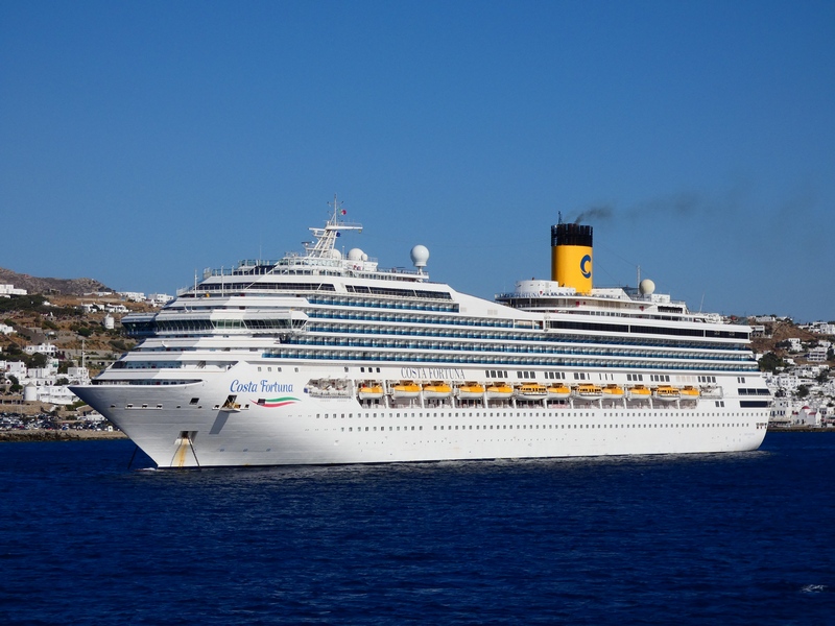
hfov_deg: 20.0
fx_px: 2364
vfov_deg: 15.1
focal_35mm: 98
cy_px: 313
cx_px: 418
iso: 80
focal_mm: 17.5
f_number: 6.3
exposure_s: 1/1000
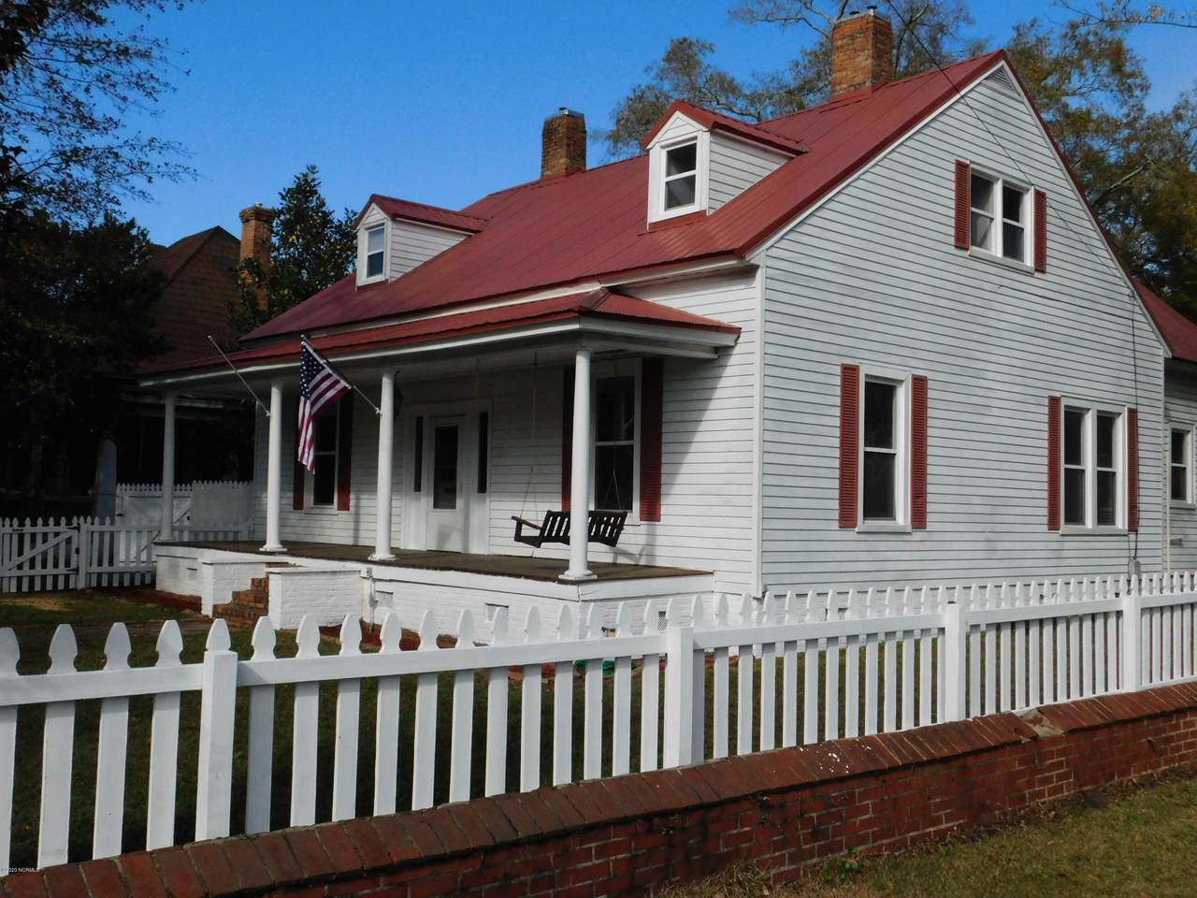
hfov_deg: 51.4
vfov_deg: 39.7
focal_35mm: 36
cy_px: 449
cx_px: 598
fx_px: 1245
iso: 400
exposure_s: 1/1500
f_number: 7
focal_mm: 6.3
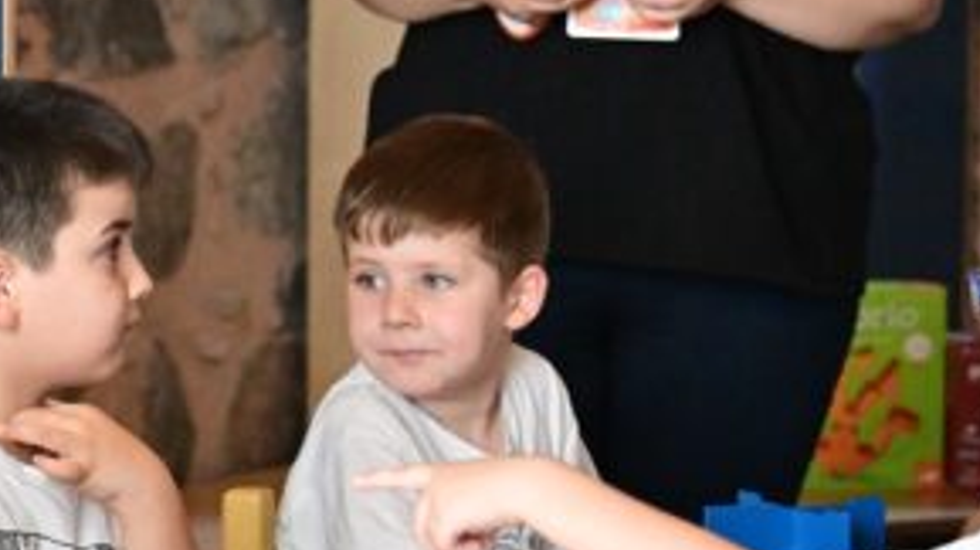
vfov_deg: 4.7
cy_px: -8
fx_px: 6751
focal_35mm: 260
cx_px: -31
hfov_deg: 8.3
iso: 4000
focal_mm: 70
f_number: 4
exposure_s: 1/500
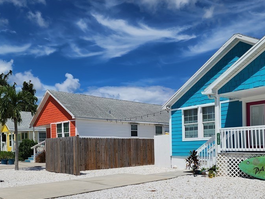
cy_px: 150
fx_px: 268
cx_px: 142
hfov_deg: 52.6
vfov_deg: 39.6
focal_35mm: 35
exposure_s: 1/3852
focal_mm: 6.4
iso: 12
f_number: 1.8
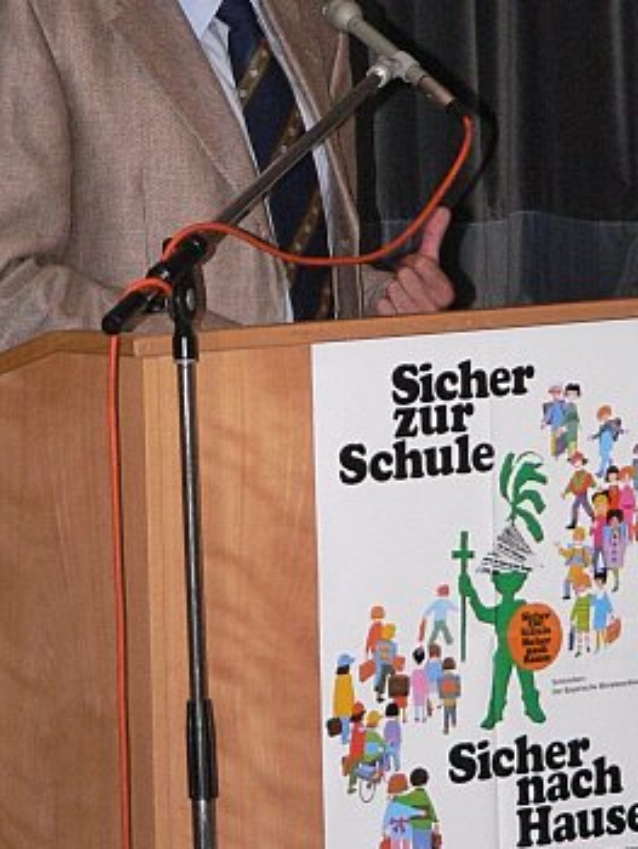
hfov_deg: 7.8
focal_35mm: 190
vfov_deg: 10.4
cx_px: 278
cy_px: 296
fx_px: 4663
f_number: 2.8
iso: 300
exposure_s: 1/60
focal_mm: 22.2
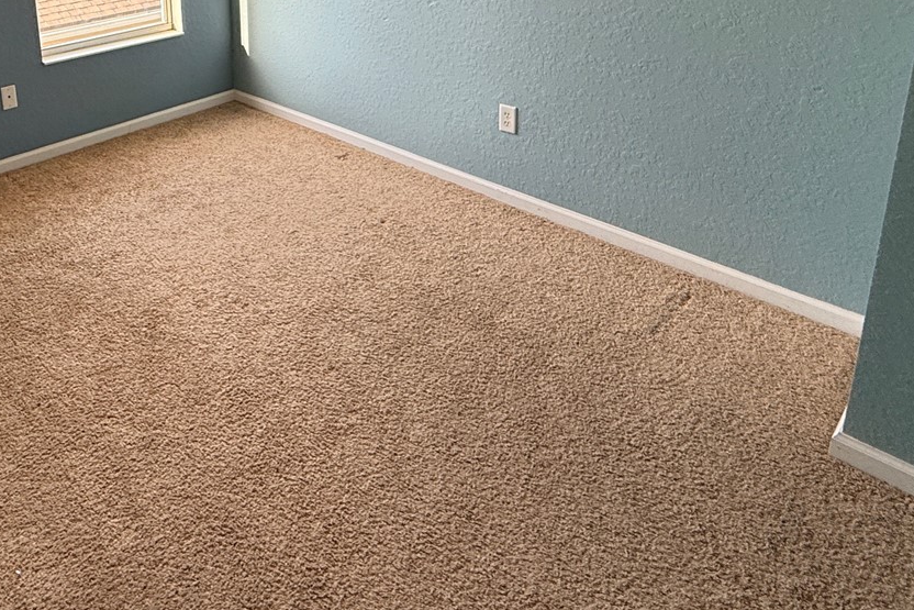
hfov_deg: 62.0
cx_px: 236
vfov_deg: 41.4
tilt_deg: -11.1
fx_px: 711
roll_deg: +2.5
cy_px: 23
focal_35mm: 28
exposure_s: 1/99
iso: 80
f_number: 2.2
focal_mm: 2.22
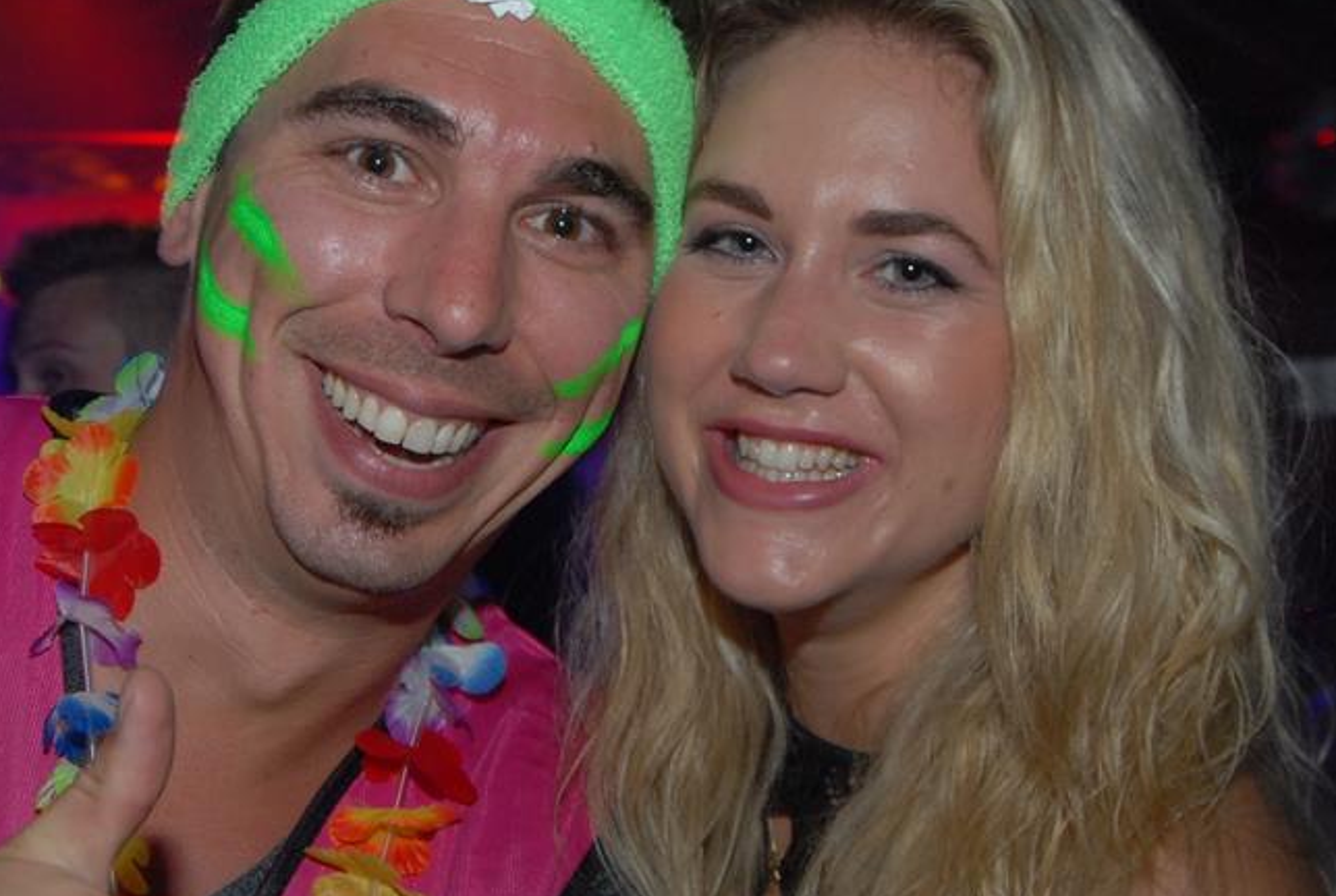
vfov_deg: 21.3
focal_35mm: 64
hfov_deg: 31.1
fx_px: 2379
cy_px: 572
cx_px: 446
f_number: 5.6
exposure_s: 1/6
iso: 400
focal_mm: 24
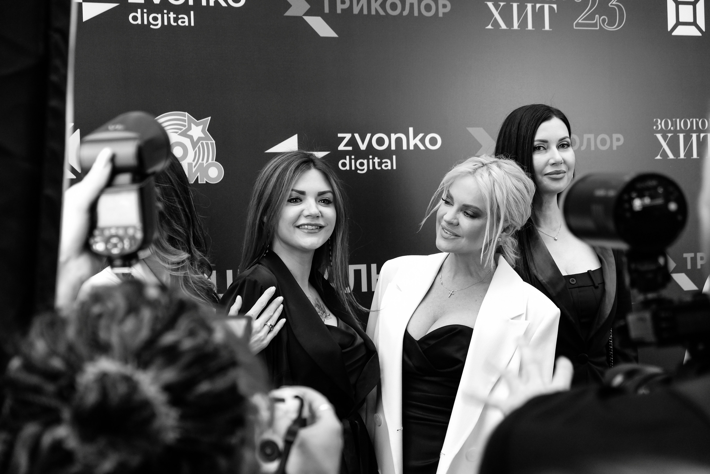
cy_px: 237
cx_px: 355
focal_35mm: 64
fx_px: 1262
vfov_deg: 21.2
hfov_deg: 31.4
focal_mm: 42.5
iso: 1250
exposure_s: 1/160
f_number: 4
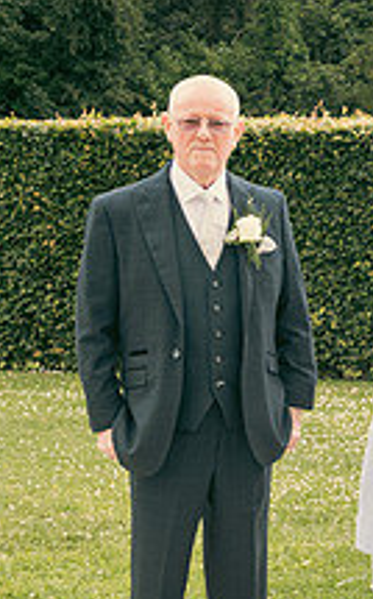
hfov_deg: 9.3
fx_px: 2151
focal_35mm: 132
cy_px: 311
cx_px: 743
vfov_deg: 15.8
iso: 320
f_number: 6.3
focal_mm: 48
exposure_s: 1/200
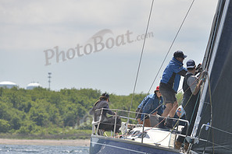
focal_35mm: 410
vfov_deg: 3.4
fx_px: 2642
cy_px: 147
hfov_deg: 5.0
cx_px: 195
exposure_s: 1/1250
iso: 280
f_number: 5.6
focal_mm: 210
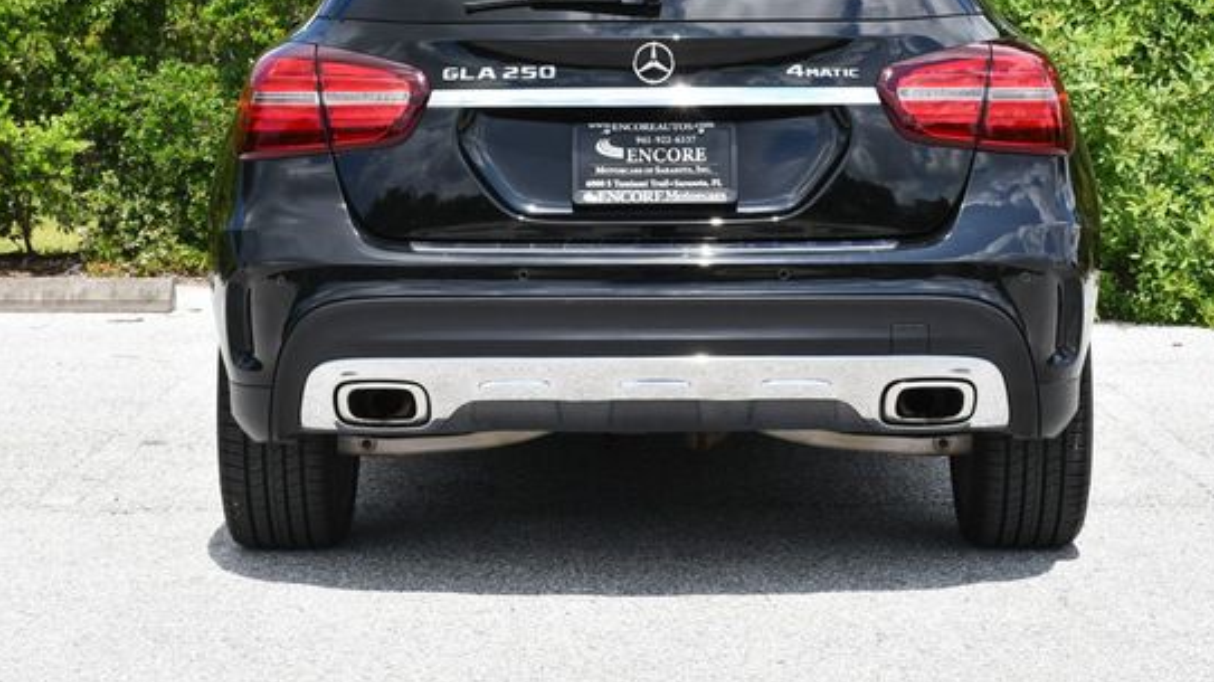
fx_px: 2864
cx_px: 637
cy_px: 212
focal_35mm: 89
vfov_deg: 13.6
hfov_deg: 23.9
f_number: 8
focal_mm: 36
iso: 140
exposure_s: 1/250
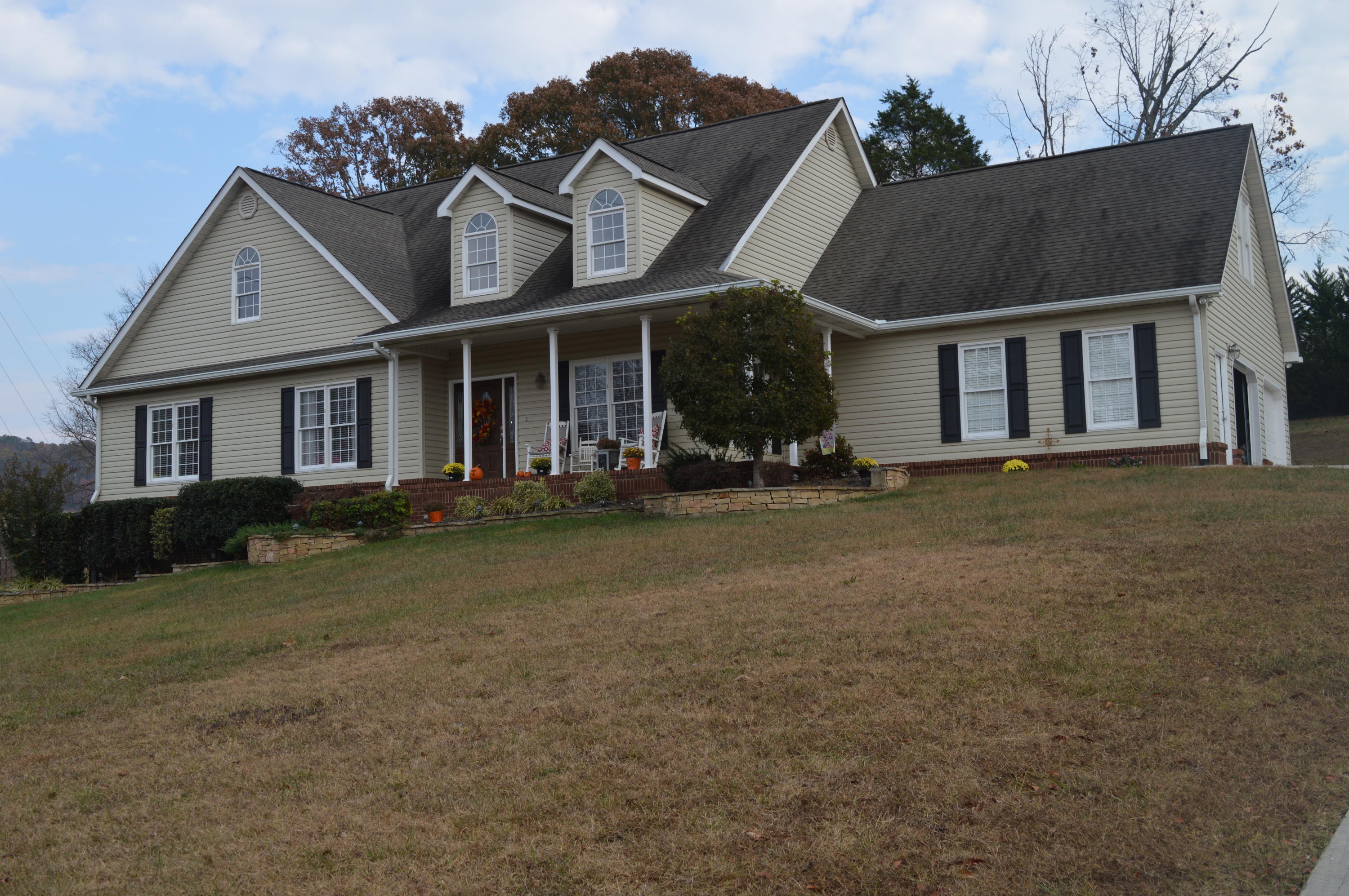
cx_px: 674
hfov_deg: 49.6
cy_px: 448
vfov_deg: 34.1
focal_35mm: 39
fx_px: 1460
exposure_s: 1/160
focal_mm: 26
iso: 100
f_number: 6.3
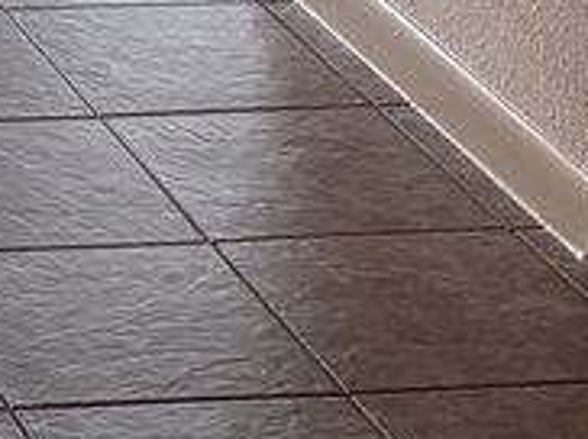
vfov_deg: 6.4
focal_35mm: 206
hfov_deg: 9.2
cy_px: -1056
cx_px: -488
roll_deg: -2.2
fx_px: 3495
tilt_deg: -2.7
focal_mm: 5.96
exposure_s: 1/120
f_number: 1.6
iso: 100
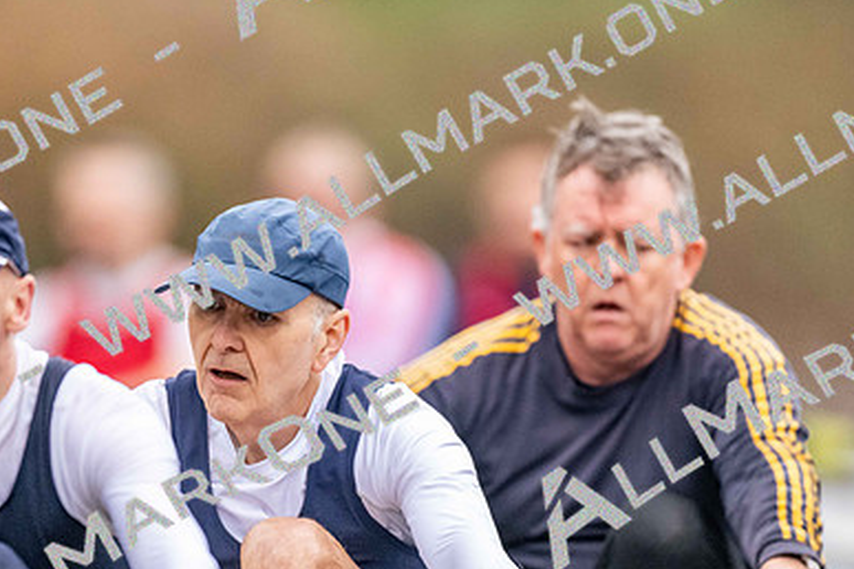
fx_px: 21348
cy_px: 363
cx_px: 353
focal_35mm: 900
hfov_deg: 2.3
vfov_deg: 1.5
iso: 5000
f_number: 4
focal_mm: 600
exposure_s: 1/2500
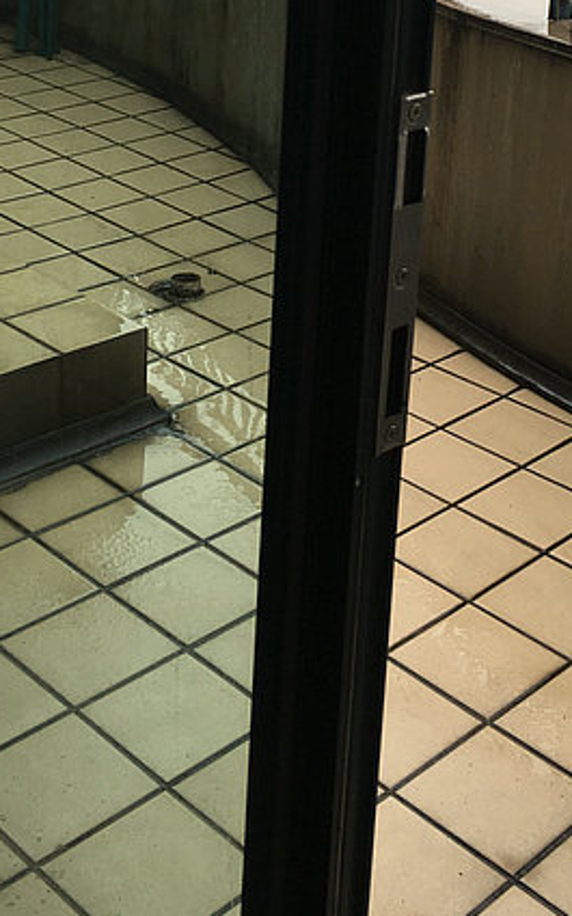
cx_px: 363
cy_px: 67
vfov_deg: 33.0
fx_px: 1447
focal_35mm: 58
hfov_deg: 22.3
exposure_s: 1/382
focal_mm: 4.15
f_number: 2.2
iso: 25
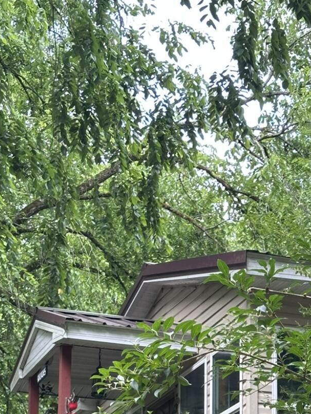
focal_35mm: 118
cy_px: 492
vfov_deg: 16.1
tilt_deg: +9.8
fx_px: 1414
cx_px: 238
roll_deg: -0.7
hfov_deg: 12.5
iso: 50
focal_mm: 6.86
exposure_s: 1/130
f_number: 1.78
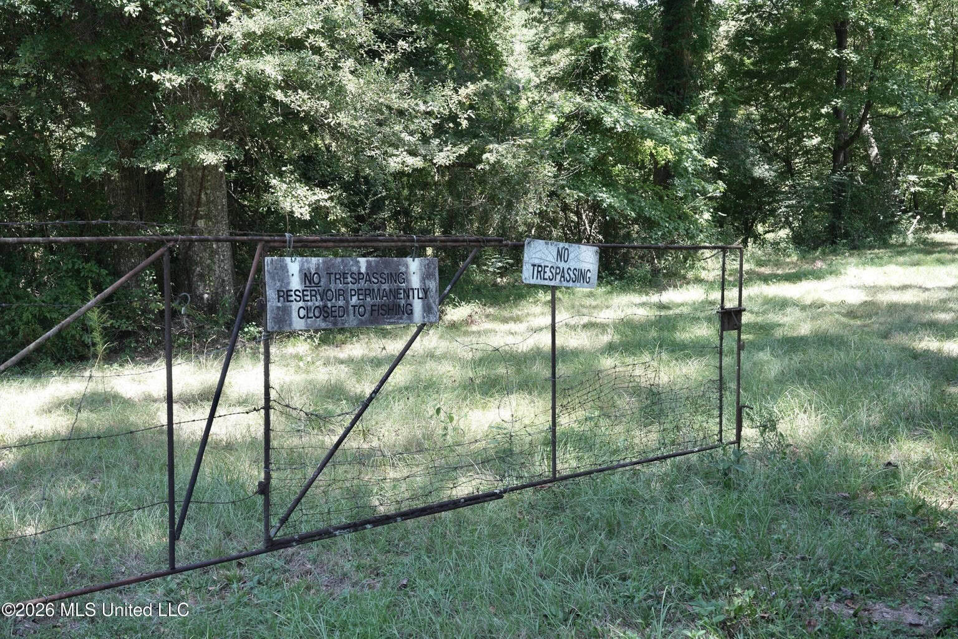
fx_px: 1144
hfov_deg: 45.4
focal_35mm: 43
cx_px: 479
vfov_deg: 31.2
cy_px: 320
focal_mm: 43
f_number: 8
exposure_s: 1/30
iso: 160
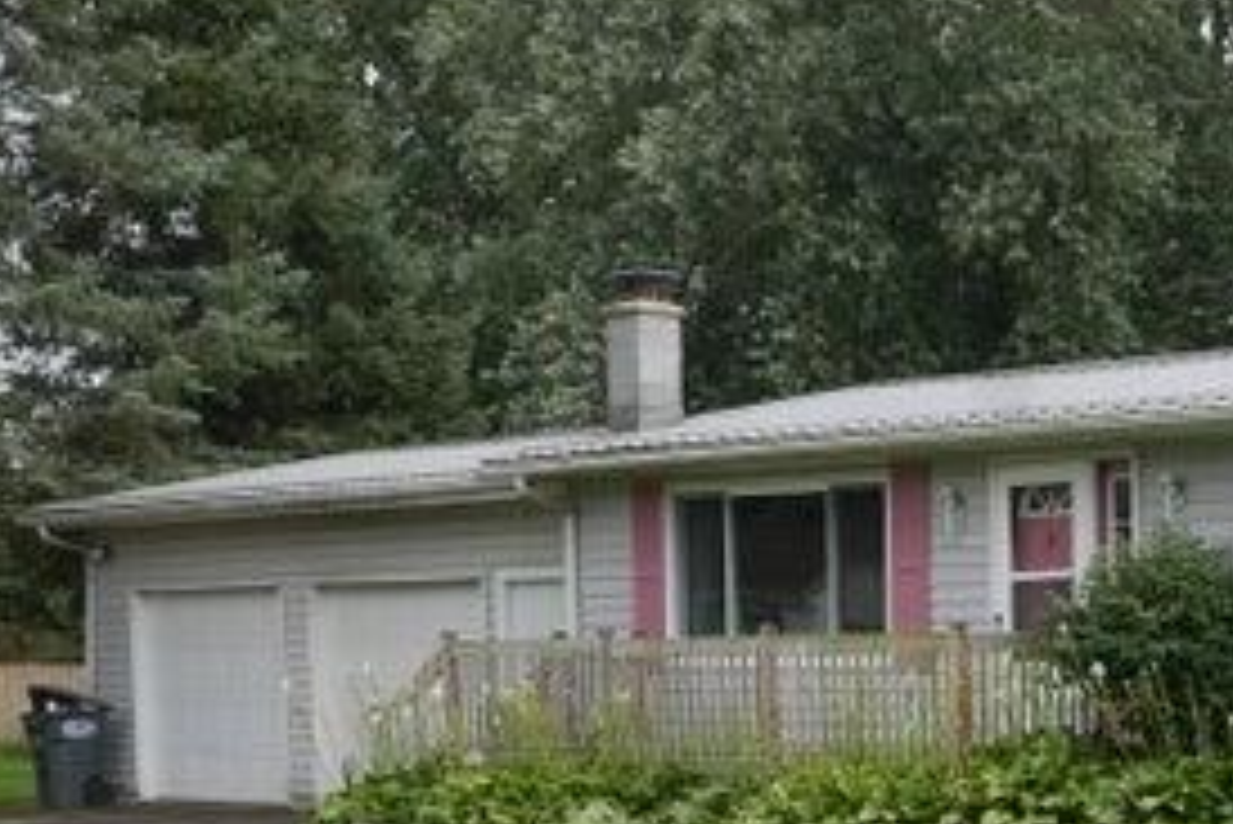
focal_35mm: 84
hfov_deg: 22.8
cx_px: 1364
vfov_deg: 15.9
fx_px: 2878
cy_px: 878
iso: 200
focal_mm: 14.4
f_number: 5
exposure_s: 1/125
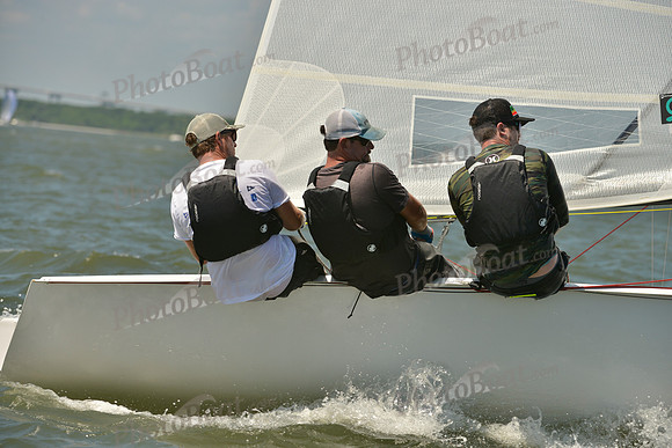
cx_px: 336
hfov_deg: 10.3
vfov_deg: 6.9
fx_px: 3734
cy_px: 224
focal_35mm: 200
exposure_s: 1/1600
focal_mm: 200
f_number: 7.1
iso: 280
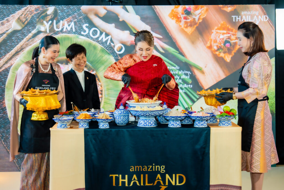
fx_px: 544
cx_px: 142
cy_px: 95
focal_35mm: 69
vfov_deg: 19.7
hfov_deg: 29.2
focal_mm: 69
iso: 800
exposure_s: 1/250
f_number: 2.8
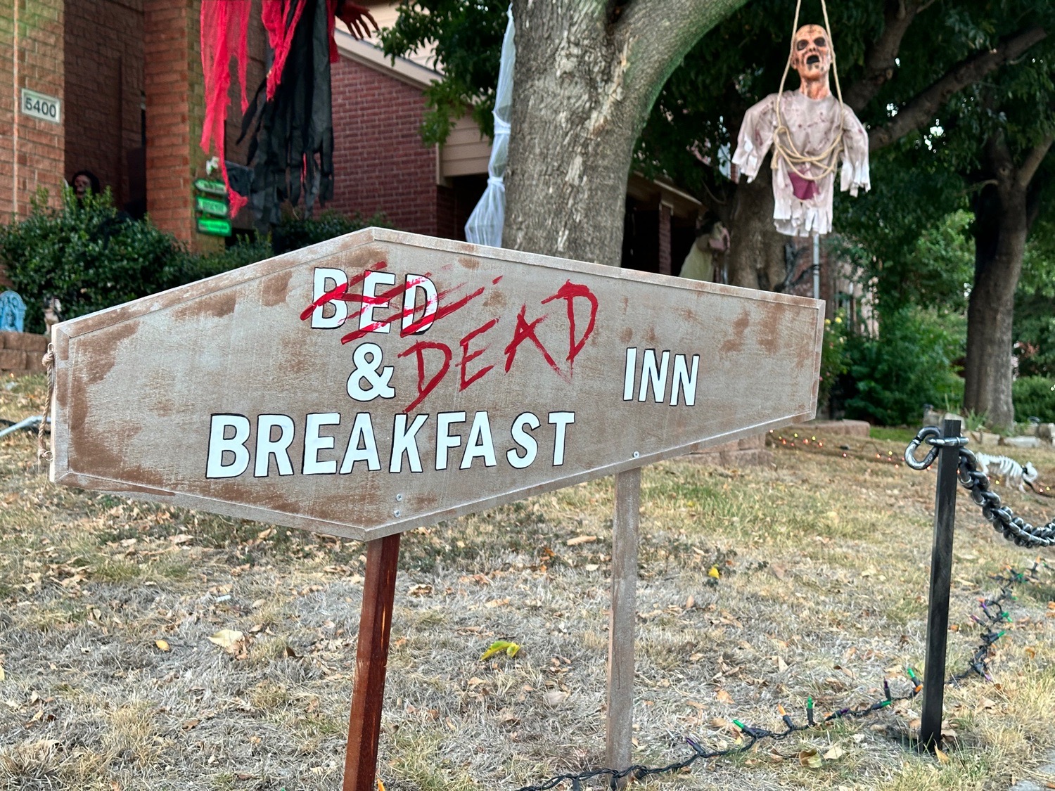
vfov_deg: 30.3
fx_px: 1463
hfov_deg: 39.7
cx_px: 528
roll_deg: +0.1
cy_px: 396
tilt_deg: +3.0
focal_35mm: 48
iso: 125
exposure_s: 1/60
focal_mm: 6.86
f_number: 1.78
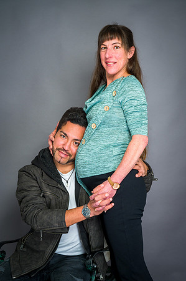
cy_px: 140
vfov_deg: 35.1
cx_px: 93
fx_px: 443
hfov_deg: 23.7
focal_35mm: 57
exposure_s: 1/100
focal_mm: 57
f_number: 5.6
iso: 200
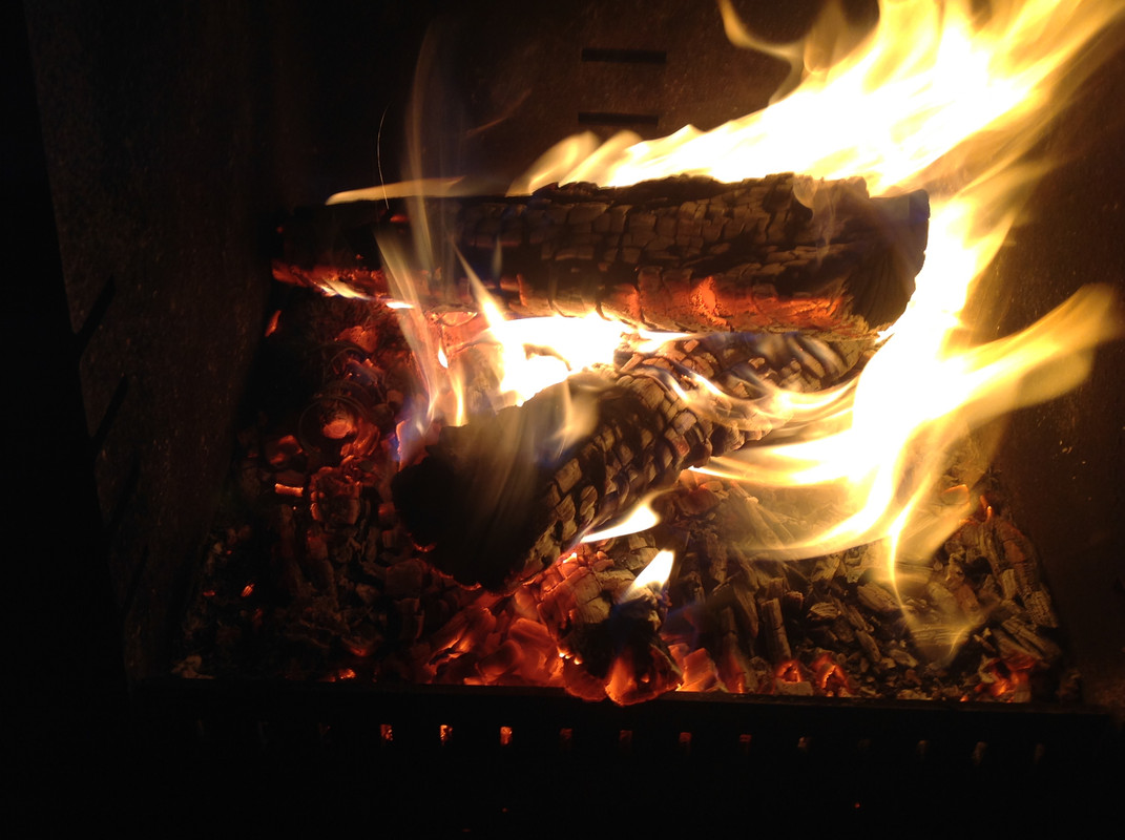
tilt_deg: -40.9
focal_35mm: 35
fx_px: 1136
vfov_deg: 40.6
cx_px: 562
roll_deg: -0.9
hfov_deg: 52.7
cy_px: 420
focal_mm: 4.28
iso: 50
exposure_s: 1/15
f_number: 2.4
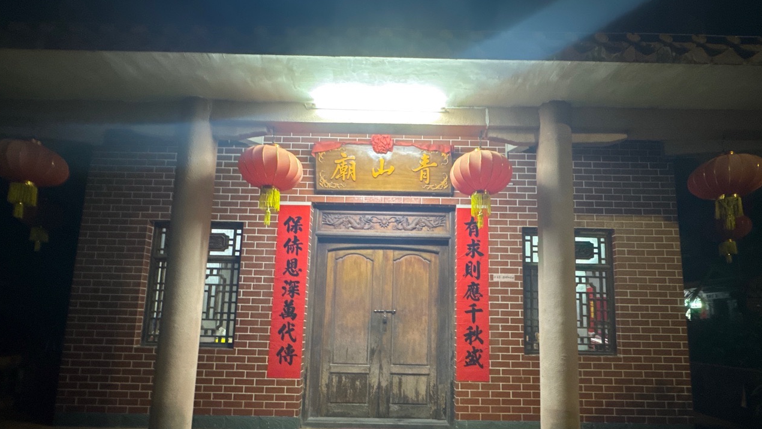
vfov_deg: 59.9
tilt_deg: +7.4
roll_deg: -1.3
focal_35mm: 18
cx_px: 403
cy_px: 277
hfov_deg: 92.6
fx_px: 364
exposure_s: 1/58
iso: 1250
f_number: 2.2
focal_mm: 2.22
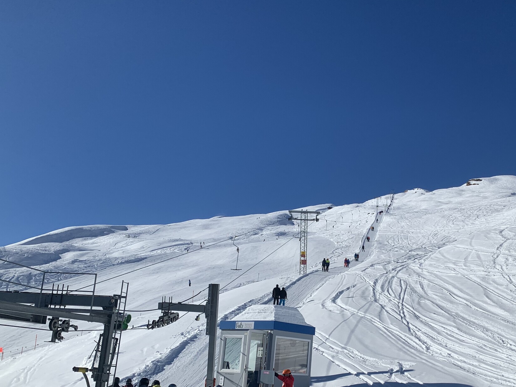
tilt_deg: +10.0
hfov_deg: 48.1
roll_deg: -3.6
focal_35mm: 38
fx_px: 567
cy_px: 252
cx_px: 346
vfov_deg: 37.4
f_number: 1.8
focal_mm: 4.25
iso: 25
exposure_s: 1/7407
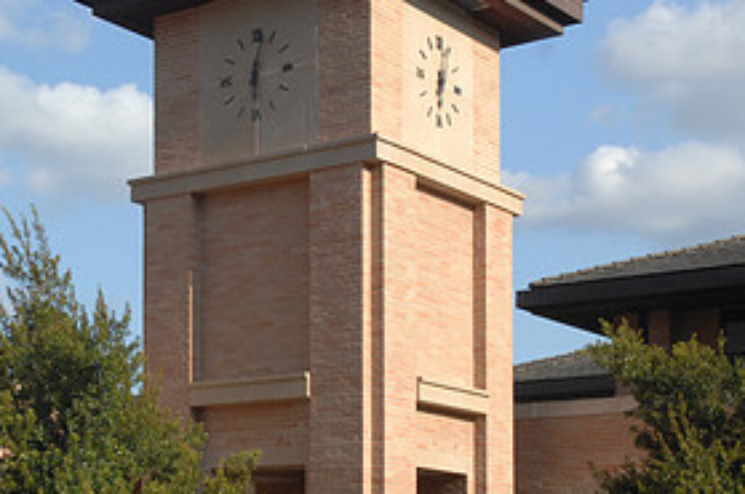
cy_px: 327
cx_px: 155
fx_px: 1673
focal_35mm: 81
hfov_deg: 24.7
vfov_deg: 16.8
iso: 200
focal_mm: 26
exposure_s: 1/100
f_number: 8
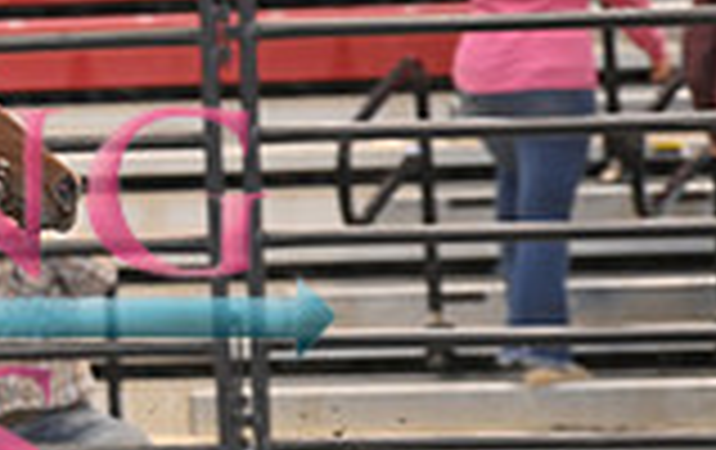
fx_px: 14505
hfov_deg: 2.8
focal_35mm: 742
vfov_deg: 1.8
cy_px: 313
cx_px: -558
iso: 1600
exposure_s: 1/250
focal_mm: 200
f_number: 3.2
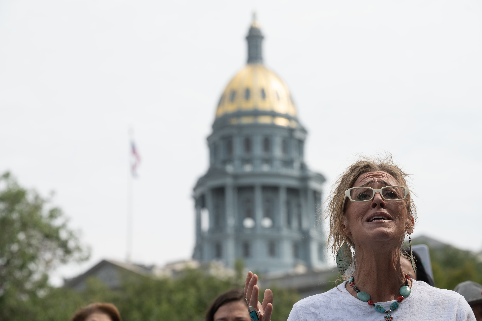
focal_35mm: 97
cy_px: 160
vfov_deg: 14.1
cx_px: 241
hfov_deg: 21.0
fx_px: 1298
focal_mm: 97
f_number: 5.6
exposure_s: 1/750
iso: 100
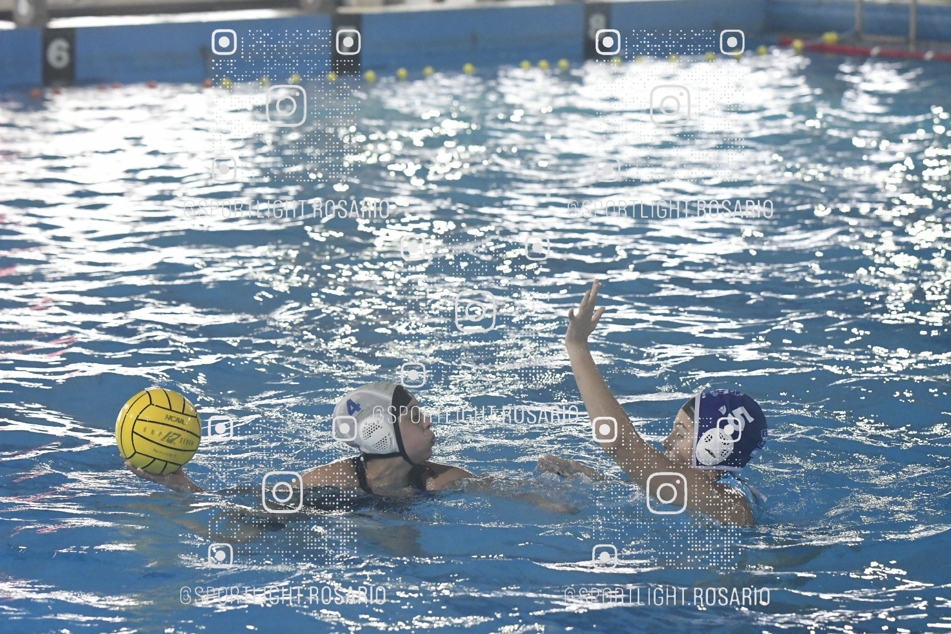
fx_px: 4041
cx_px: 476
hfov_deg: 13.4
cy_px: 317
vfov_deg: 9.0
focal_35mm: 153
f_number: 3.5
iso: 6400
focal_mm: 102
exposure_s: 1/640
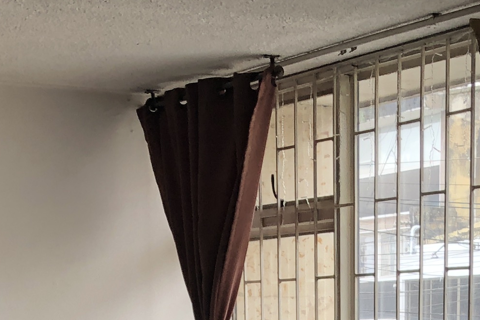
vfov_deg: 10.6
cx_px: 364
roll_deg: +0.6
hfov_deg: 17.2
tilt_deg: -12.1
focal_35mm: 118
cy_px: 662
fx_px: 1573
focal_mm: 3.99
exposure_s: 1/120
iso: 40
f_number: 1.8
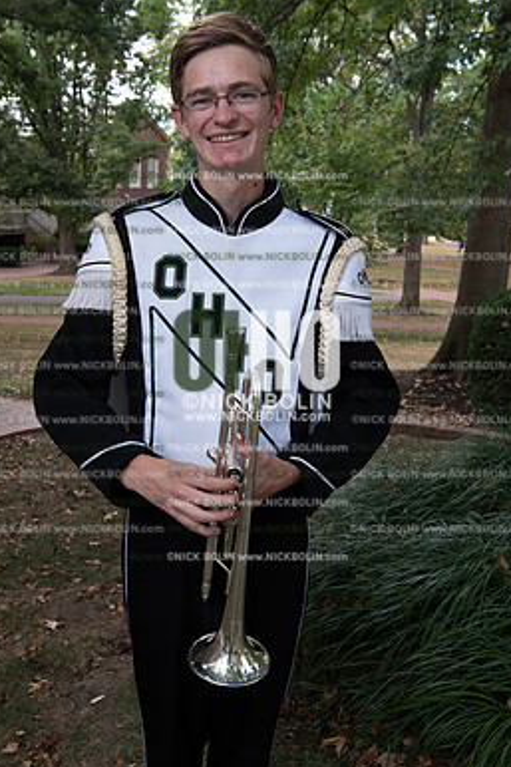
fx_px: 895
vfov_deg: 46.4
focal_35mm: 42
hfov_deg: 31.9
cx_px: 256
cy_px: 366
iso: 500
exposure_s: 1/100
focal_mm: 36
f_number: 8
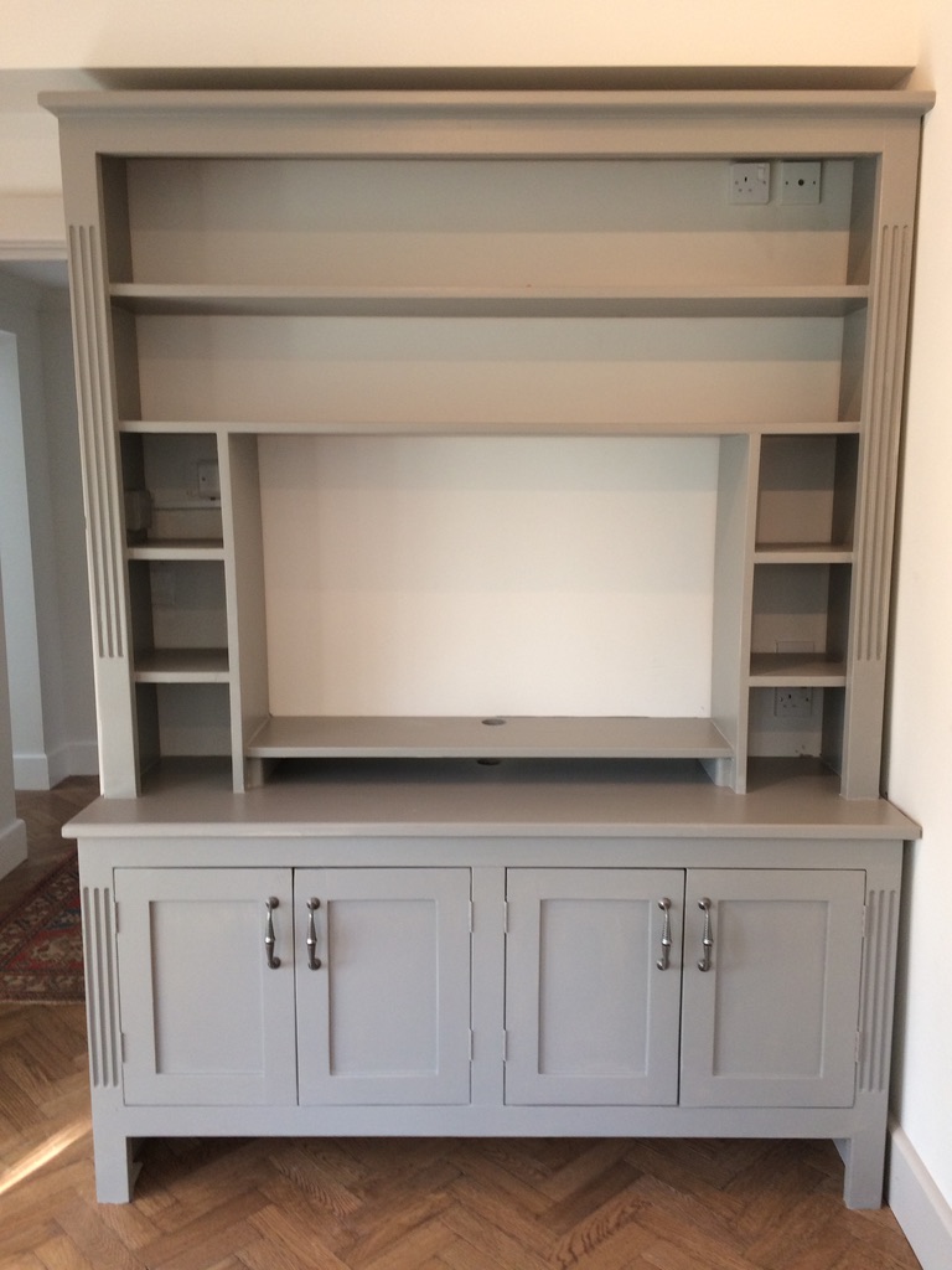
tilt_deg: -10.8
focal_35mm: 29
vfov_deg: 61.7
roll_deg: -2.5
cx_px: 476
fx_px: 1063
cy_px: 635
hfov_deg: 48.2
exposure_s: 1/33
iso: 80
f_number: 2.2
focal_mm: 4.15
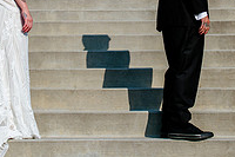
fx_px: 639
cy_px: -9
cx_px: 100
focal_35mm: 98
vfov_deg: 13.7
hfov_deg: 20.8
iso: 160
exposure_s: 1/640
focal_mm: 32
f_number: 6.3
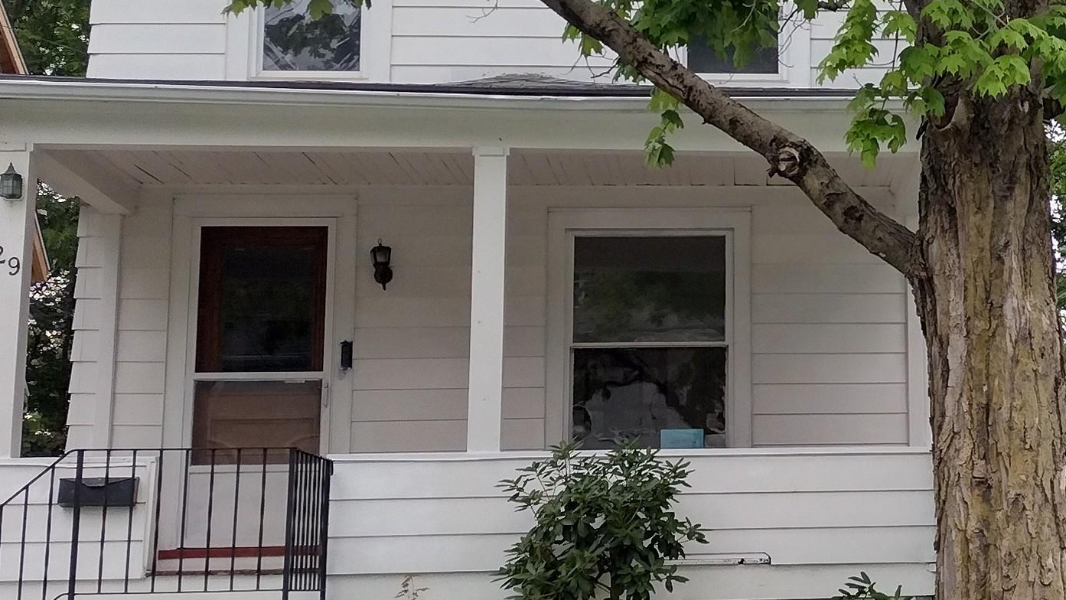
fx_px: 848
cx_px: 526
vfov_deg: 38.8
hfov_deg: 64.3
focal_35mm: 30
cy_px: 356
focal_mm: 4.71
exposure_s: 1/162
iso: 100
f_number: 1.7
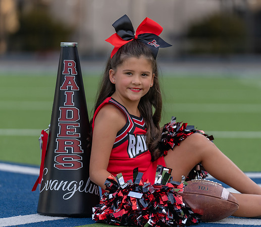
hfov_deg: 9.9
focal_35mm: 189
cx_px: 132
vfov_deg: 8.6
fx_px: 1508
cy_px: 113
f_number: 2.8
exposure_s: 1/320
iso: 125
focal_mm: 154
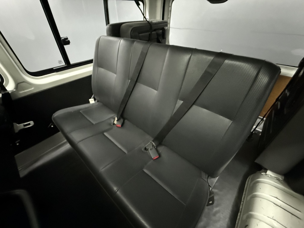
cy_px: 114
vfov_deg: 85.7
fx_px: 123
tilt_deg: -37.7
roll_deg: -0.2
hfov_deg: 102.1
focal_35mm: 14
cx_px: 152
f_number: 2.2
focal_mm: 2.22
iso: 2500
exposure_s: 1/25
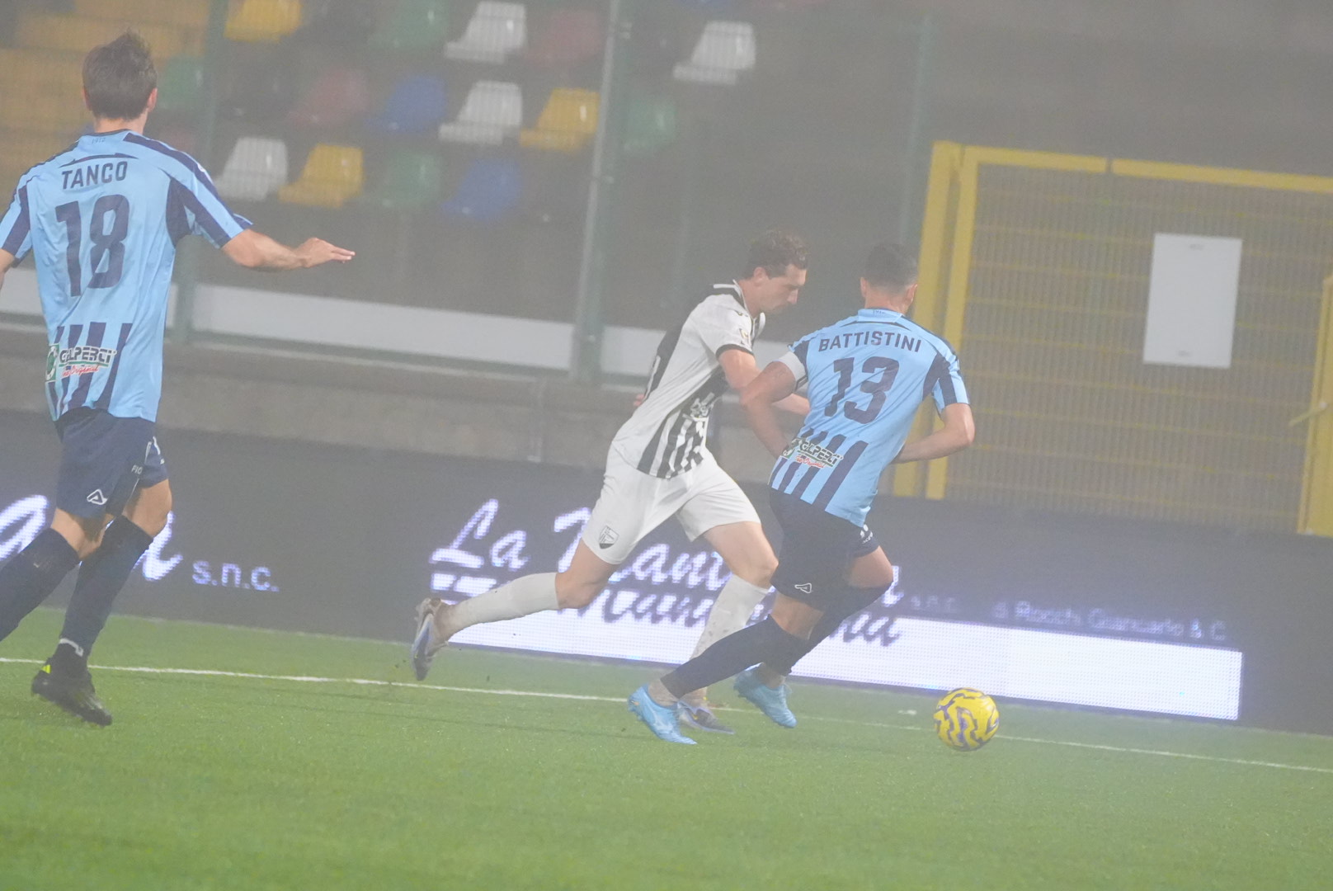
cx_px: 666
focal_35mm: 339
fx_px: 12561
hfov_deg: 6.1
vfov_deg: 4.1
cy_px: 446
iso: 16000
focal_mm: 226
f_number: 5.6
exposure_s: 1/1000
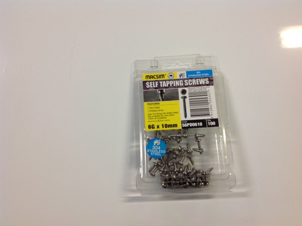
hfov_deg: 52.7
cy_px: 113
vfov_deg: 40.6
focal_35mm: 35
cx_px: 151
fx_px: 305
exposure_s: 1/17
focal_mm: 4.28
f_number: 2.4
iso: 64
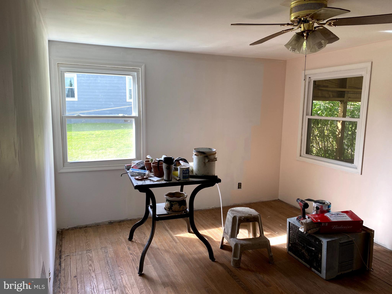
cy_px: 147
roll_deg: -1.3
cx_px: 196
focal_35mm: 26
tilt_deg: -7.3
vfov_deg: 53.1
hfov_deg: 67.3
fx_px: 294
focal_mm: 4.25
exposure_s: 1/122
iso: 64
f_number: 1.8
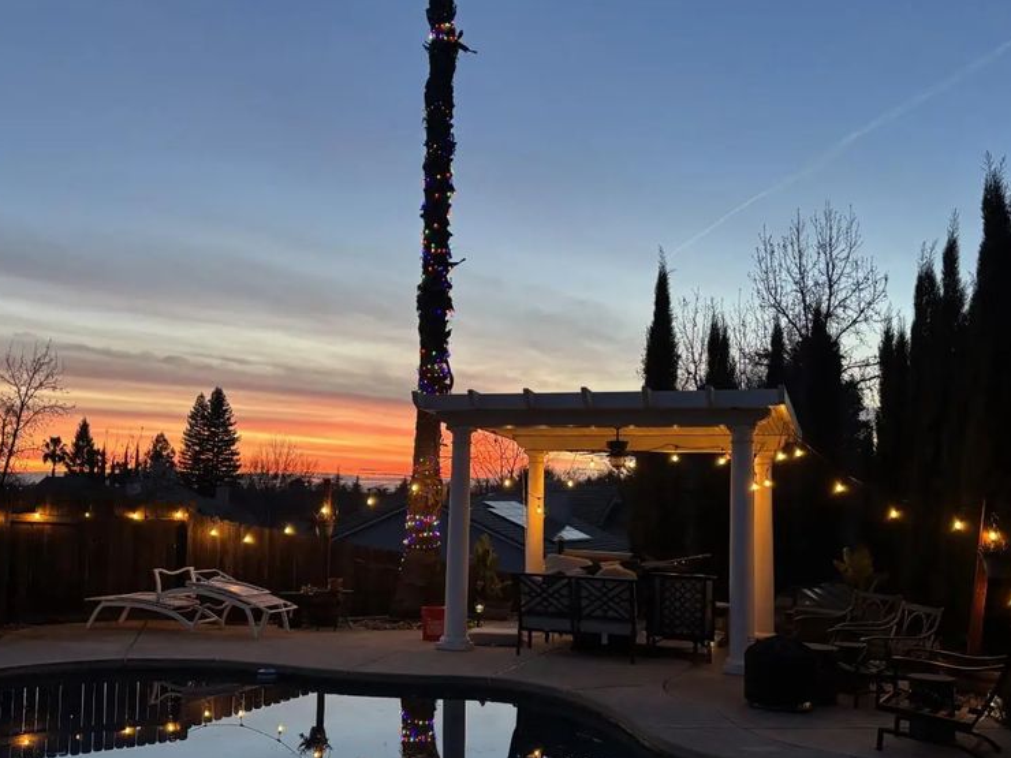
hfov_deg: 51.3
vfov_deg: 39.6
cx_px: 485
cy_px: 434
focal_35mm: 36
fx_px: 1051
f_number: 1.6
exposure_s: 1/60
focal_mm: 5.96
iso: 320
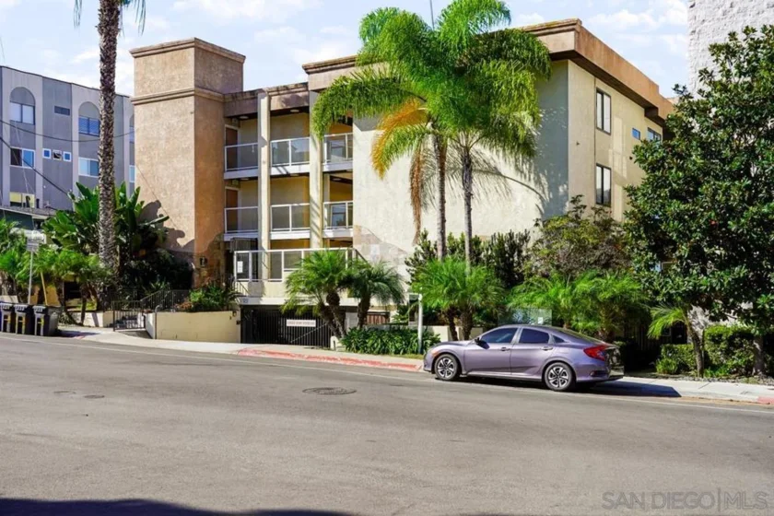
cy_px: 258
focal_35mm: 38
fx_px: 817
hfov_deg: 50.7
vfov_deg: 35.1
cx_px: 387
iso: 100
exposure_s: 1/640
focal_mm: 38
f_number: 5
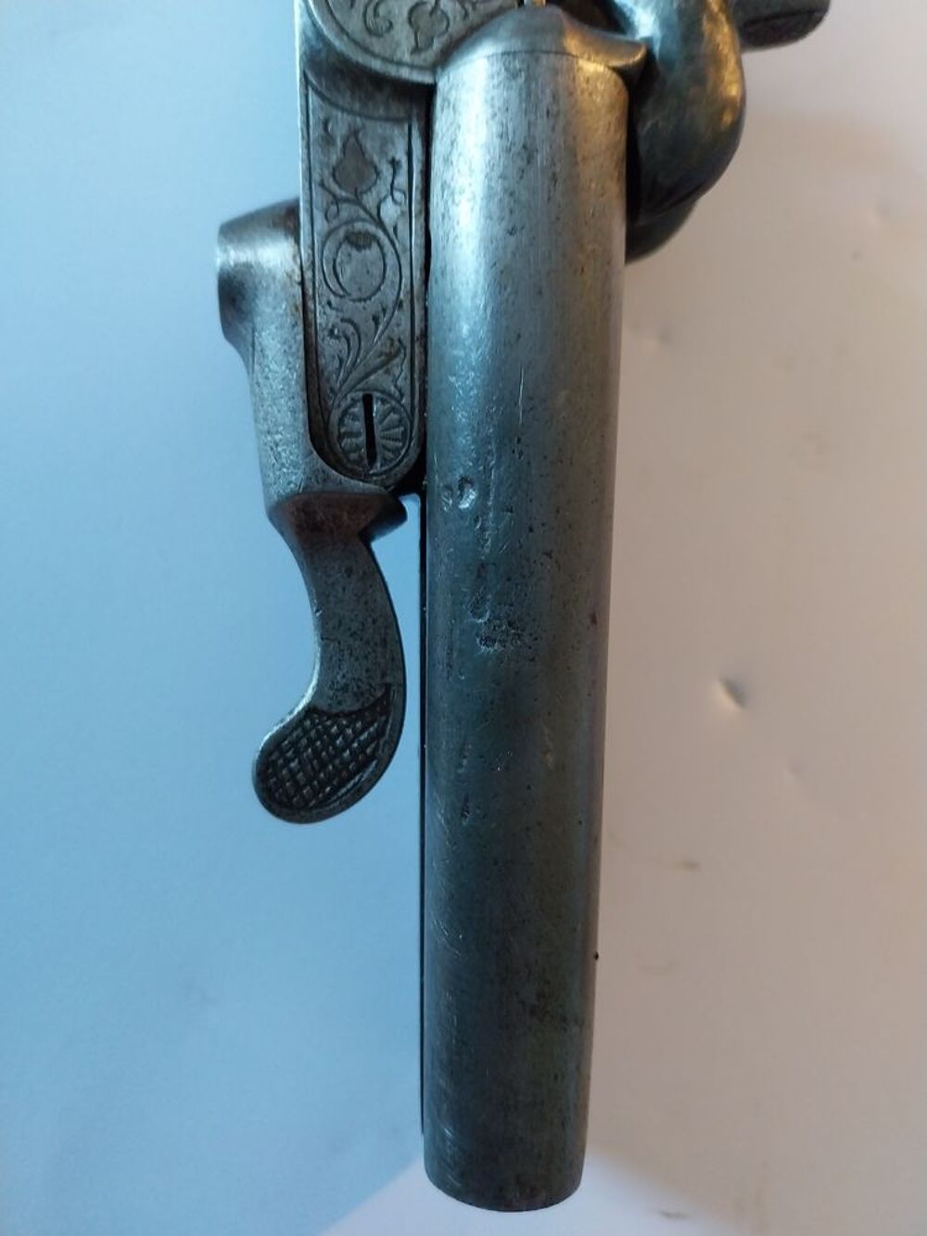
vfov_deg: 67.3
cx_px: 464
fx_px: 928
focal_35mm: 26
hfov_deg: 53.1
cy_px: 618
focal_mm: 4
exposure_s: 1/25
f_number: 1.8
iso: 400
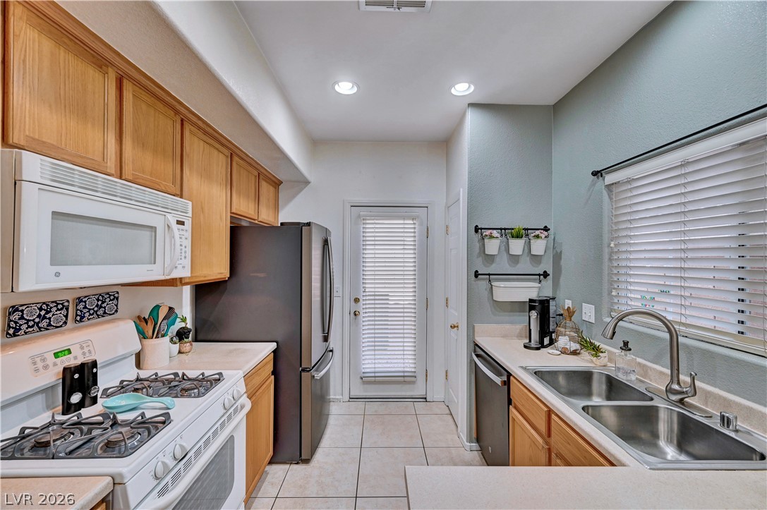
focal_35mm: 14
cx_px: 384
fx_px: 298
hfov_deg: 104.3
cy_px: 255
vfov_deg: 81.1
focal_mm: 14
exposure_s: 1/15
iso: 800
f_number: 8
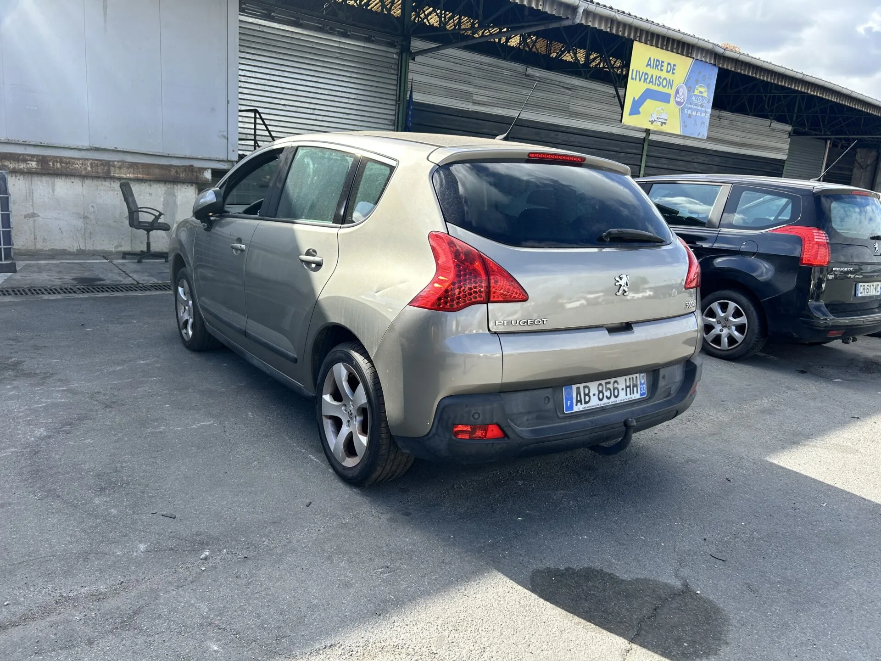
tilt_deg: -5.9
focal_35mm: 26
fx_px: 662
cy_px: 330
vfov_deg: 53.1
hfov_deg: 67.3
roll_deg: -2.4
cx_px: 440
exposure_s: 1/1068
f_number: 1.5
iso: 50
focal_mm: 5.7
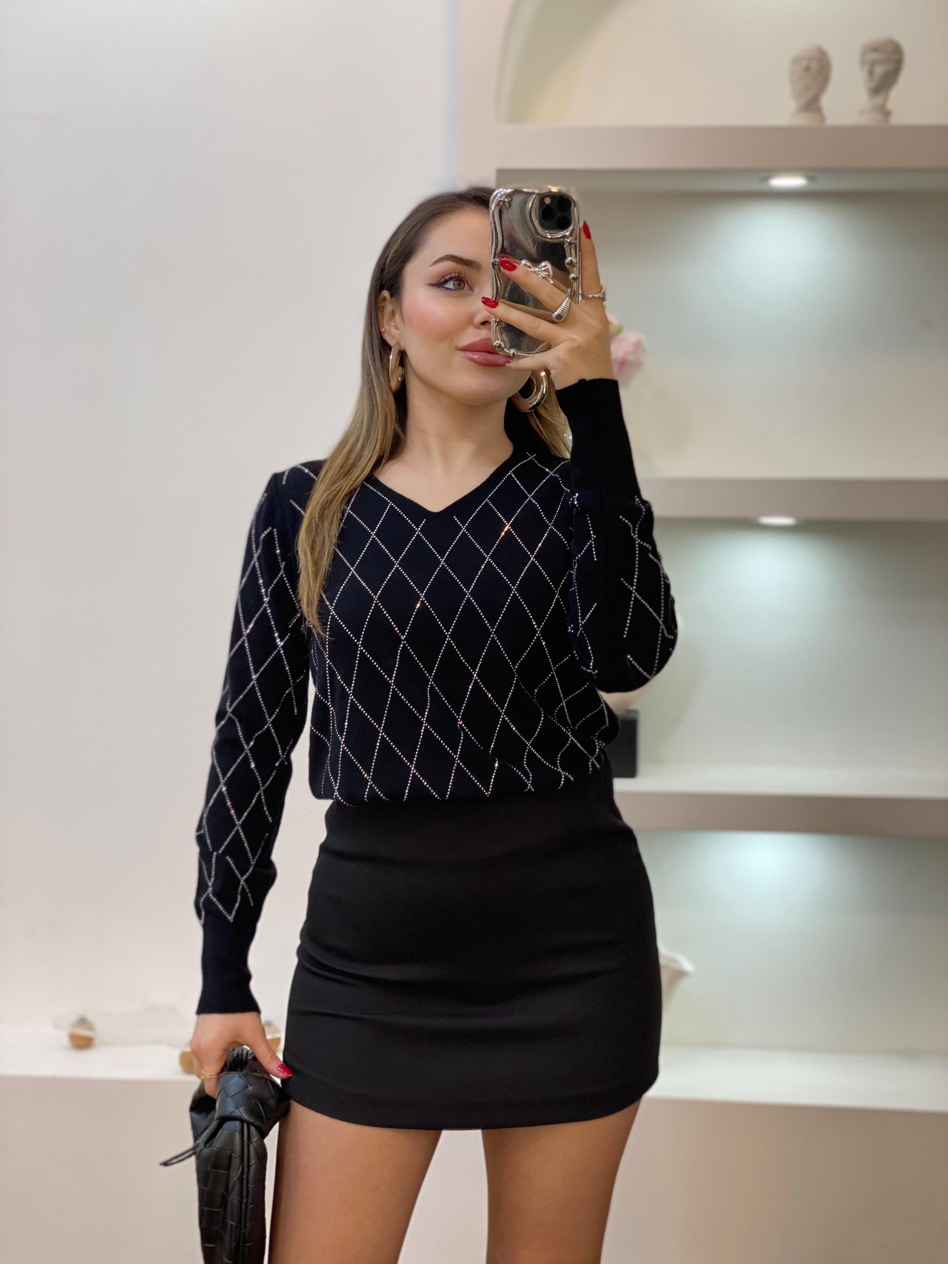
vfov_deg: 36.8
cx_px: 474
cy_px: 632
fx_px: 1899
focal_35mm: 52
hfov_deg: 28.0
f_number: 2
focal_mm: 6
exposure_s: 1/100
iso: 100
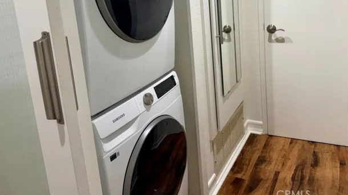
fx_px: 295
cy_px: 41
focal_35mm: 32
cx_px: 190
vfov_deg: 35.6
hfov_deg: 60.9
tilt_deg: -11.4
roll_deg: +4.9
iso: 200
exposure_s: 1/120
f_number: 1.78
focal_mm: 6.76
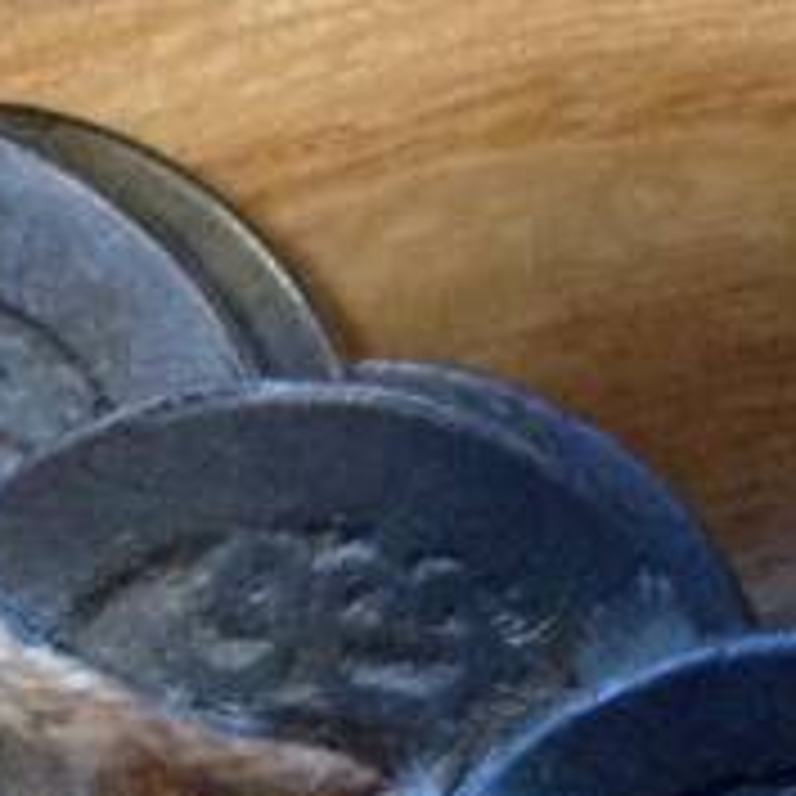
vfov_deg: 10.0
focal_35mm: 165
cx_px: 1120
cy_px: -695
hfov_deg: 10.3
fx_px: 4293
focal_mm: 3.3
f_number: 2.4
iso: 200
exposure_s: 1/24
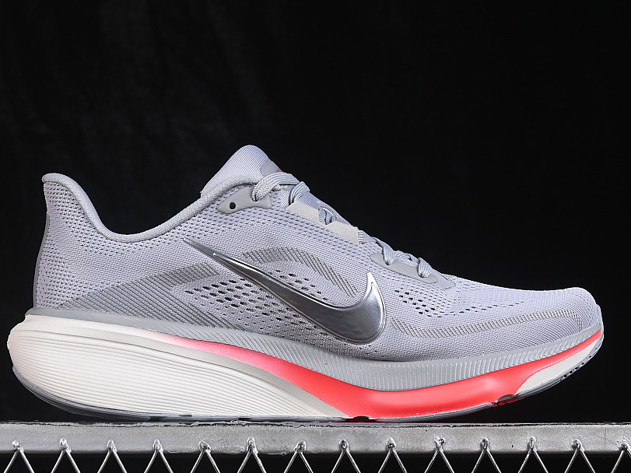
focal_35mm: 96
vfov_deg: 15.4
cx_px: 303
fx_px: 1750
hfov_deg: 20.4
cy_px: 248
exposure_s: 1/80
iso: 160
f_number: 8
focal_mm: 50
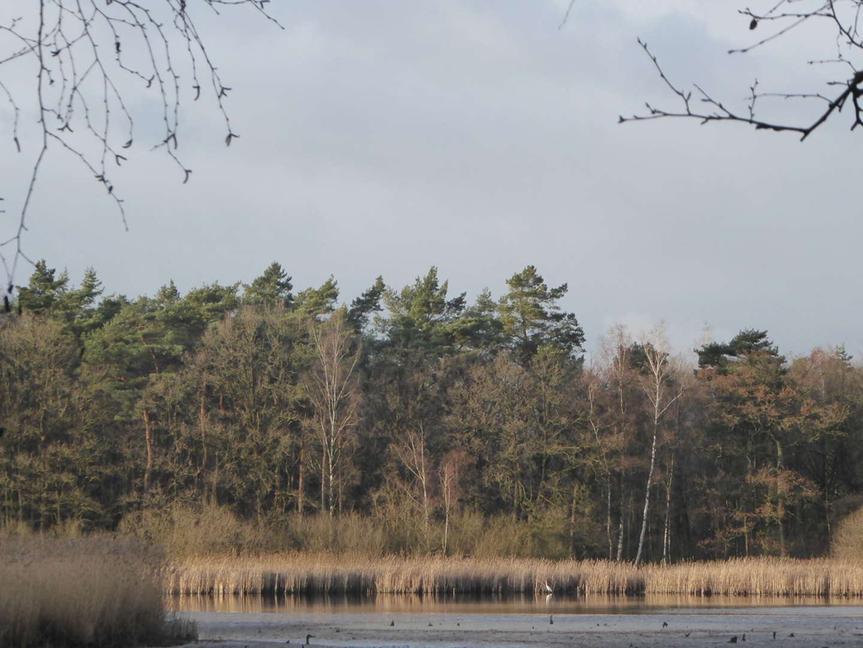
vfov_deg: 8.8
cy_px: 324
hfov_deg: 11.8
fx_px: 4188
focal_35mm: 168
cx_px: 432
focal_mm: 27.1
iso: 160
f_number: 5.4
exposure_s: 1/160
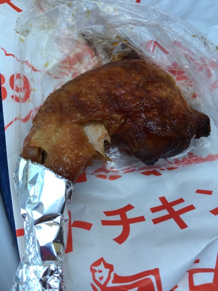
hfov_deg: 48.2
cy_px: 146
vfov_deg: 61.7
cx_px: 109
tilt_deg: -80.1
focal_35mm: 29
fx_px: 244
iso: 32
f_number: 2.2
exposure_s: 1/191
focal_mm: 4.15
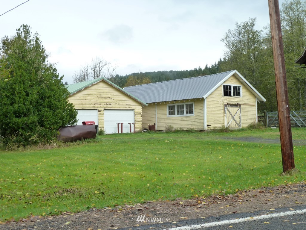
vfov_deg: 30.3
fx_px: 424
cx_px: 153
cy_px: 115
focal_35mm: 48
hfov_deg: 39.7
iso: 125
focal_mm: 7.9
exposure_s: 1/200
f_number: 4
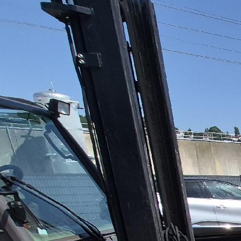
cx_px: 457
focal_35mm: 47
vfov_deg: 30.2
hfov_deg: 20.7
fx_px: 370
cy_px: 295
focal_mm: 1.74
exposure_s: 1/3333
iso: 40
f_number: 2.2
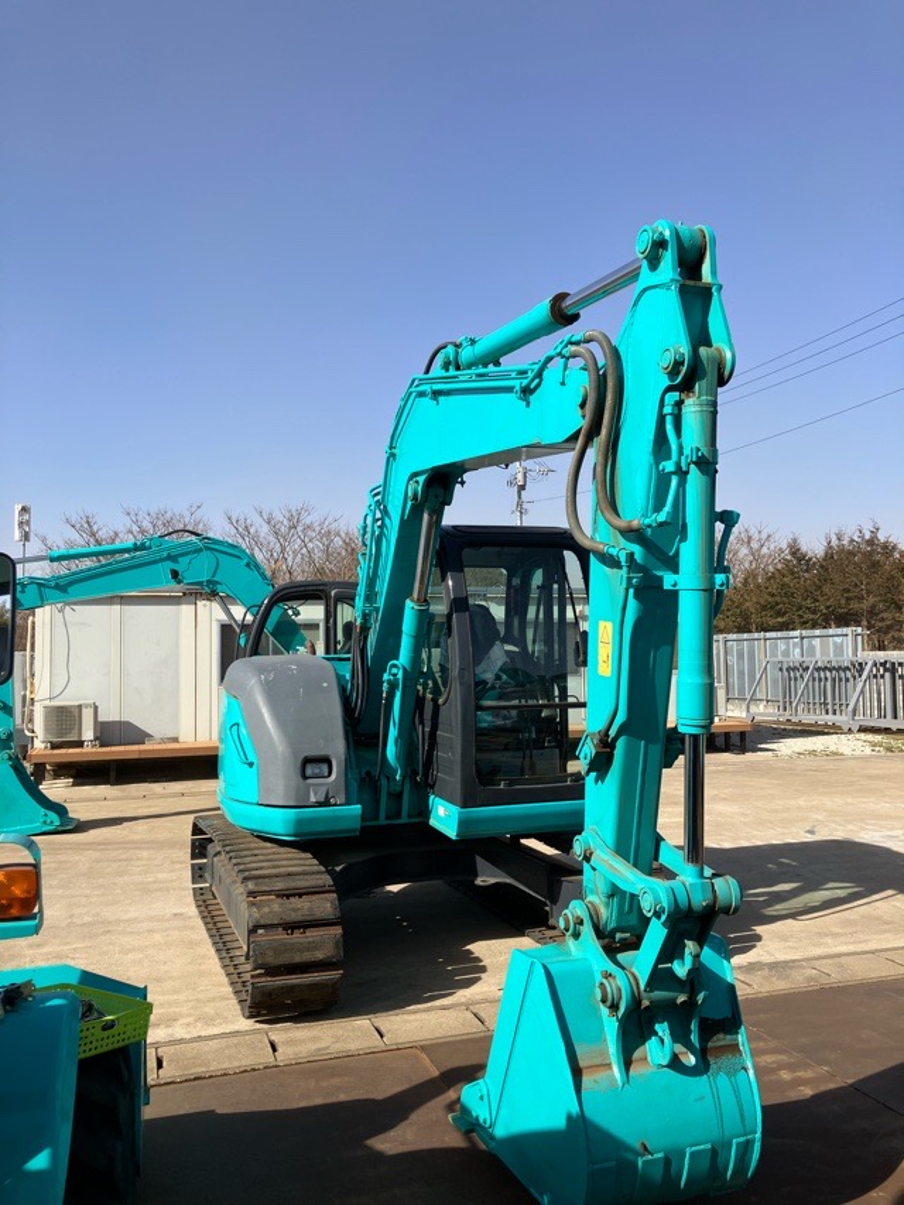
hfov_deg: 49.8
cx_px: 452
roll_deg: -0.7
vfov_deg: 63.4
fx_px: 975
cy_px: 602
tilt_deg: +4.3
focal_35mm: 28
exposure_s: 1/1621
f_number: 1.8
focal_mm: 3.99
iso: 32
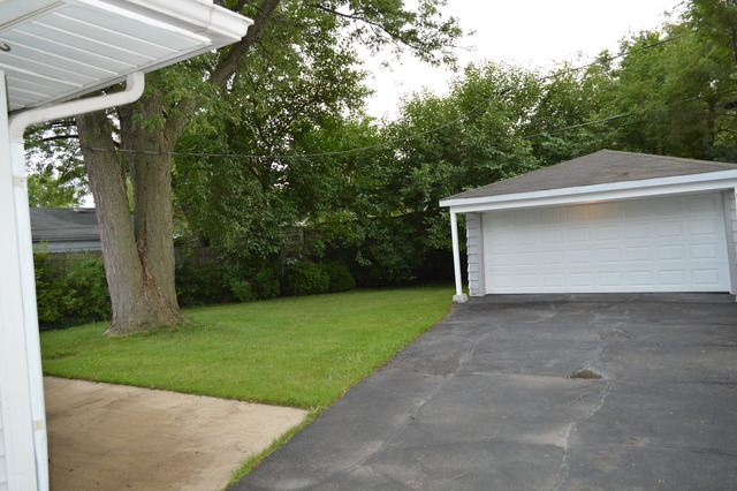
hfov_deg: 67.4
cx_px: 368
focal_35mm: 27
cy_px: 246
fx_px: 552
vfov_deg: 47.9
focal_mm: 18
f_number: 4
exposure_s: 1/125
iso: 360
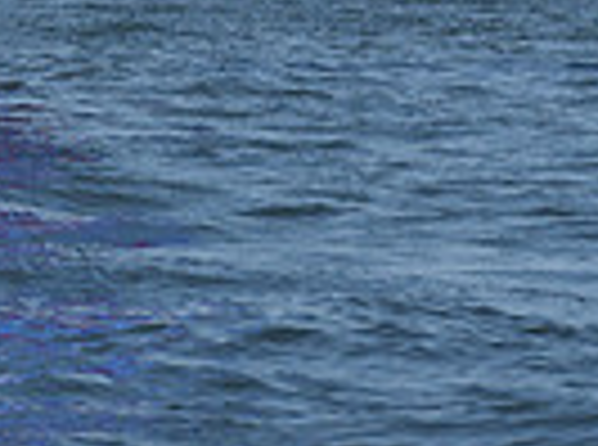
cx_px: -164
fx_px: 8700
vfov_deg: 2.9
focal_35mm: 505
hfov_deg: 3.9
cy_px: -838
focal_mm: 120
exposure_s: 1/1250
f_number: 10
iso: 320
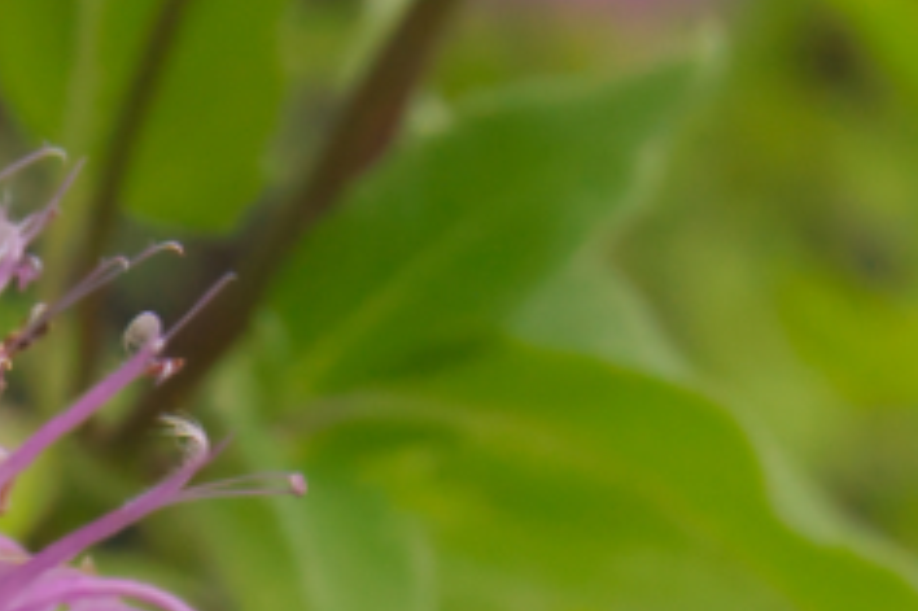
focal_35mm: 382
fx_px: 9734
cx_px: -622
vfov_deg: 3.5
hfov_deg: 5.3
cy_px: 1405
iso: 2500
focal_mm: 50
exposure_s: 1/500
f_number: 10
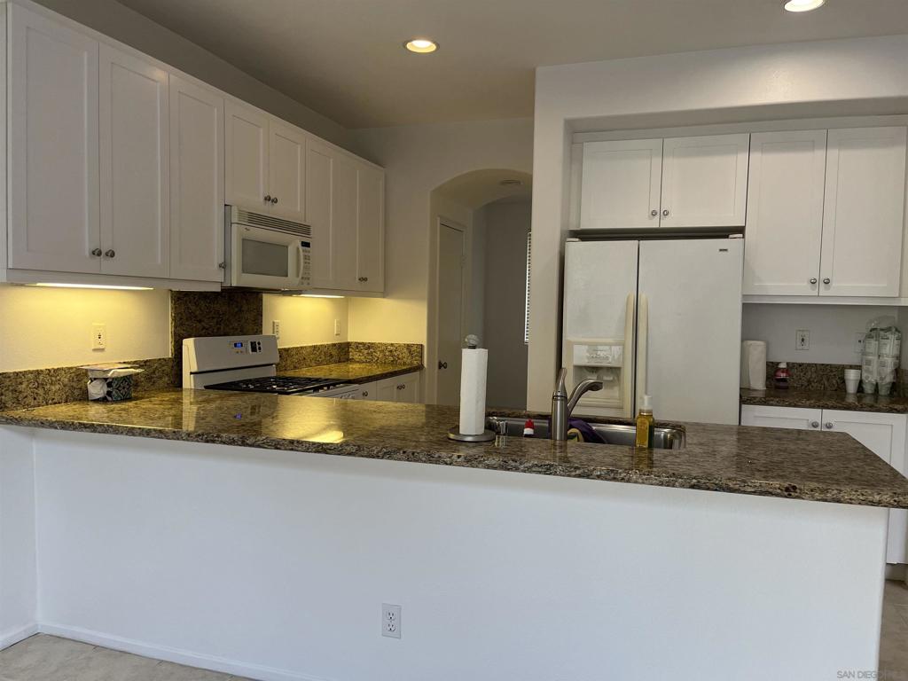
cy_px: 340
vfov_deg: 53.1
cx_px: 454
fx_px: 682
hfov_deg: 67.3
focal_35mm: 26
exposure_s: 1/60
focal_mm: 5.1
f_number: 1.6
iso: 125
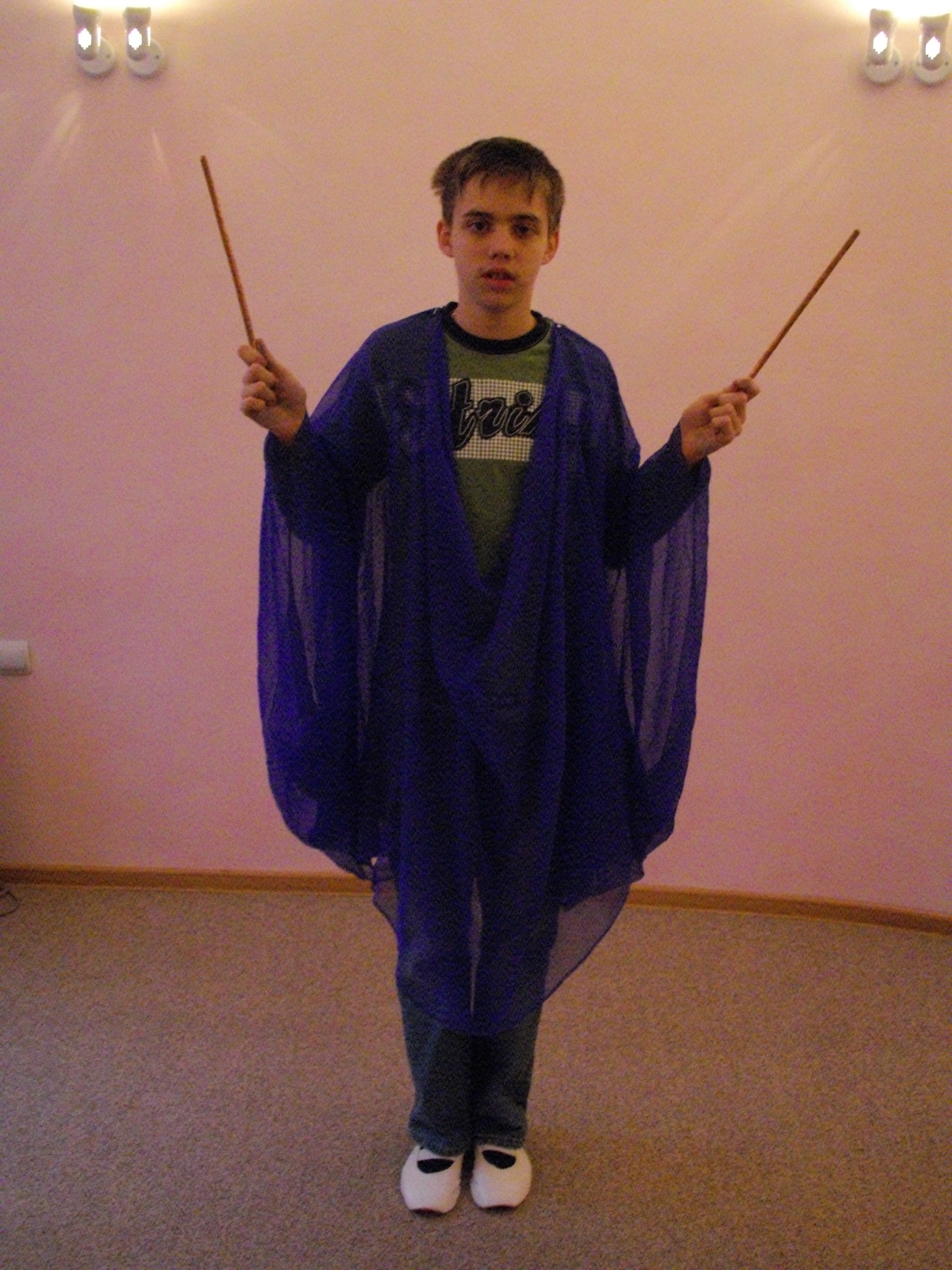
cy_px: 635
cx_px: 476
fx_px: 1467
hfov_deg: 36.0
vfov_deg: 46.8
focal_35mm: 40
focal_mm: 7.1
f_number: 3.2
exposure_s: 1/40
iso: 800
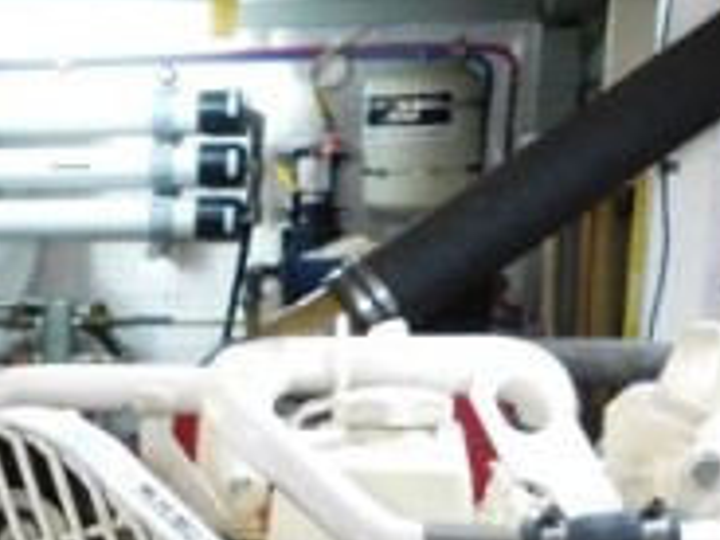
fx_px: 2080
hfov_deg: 18.0
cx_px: -286
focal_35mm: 100
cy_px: 697
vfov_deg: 14.2
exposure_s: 1/25
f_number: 3
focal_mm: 4
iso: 400
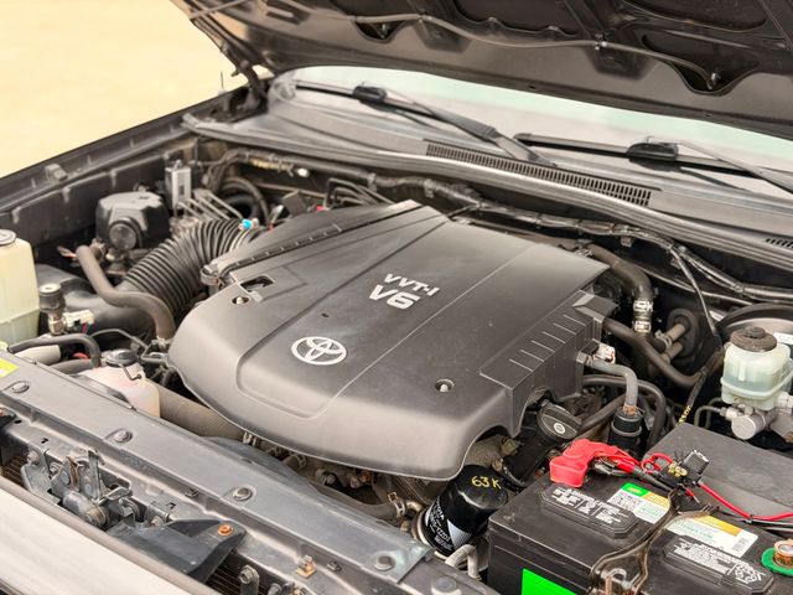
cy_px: 298
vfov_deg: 30.3
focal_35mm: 48
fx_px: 1100
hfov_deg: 39.7
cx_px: 396
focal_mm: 6.76
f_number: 1.78
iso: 80
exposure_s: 1/241
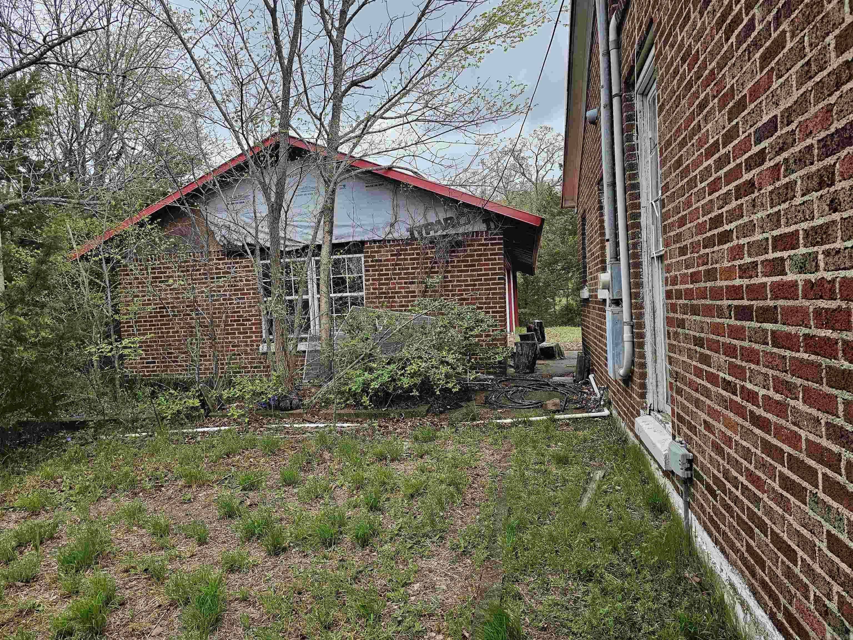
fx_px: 567
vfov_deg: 58.9
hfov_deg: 73.9
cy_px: 320
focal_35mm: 23
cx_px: 426
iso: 160
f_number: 1.7
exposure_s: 1/180
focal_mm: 6.3
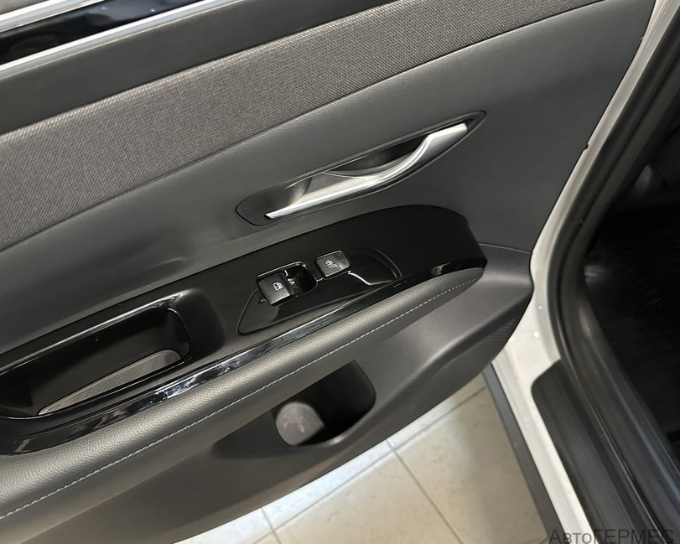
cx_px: 305
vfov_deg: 54.9
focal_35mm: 26
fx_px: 523
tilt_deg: -52.6
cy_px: 270
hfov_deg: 65.9
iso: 1000
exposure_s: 1/33
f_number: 1.78
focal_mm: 6.86
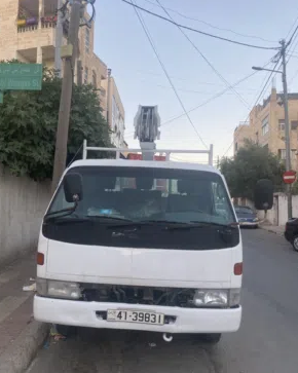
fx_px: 309
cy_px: 193
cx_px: 147
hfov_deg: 51.5
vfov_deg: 62.2
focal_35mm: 28
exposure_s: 1/122
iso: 40
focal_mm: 4.25
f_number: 1.8
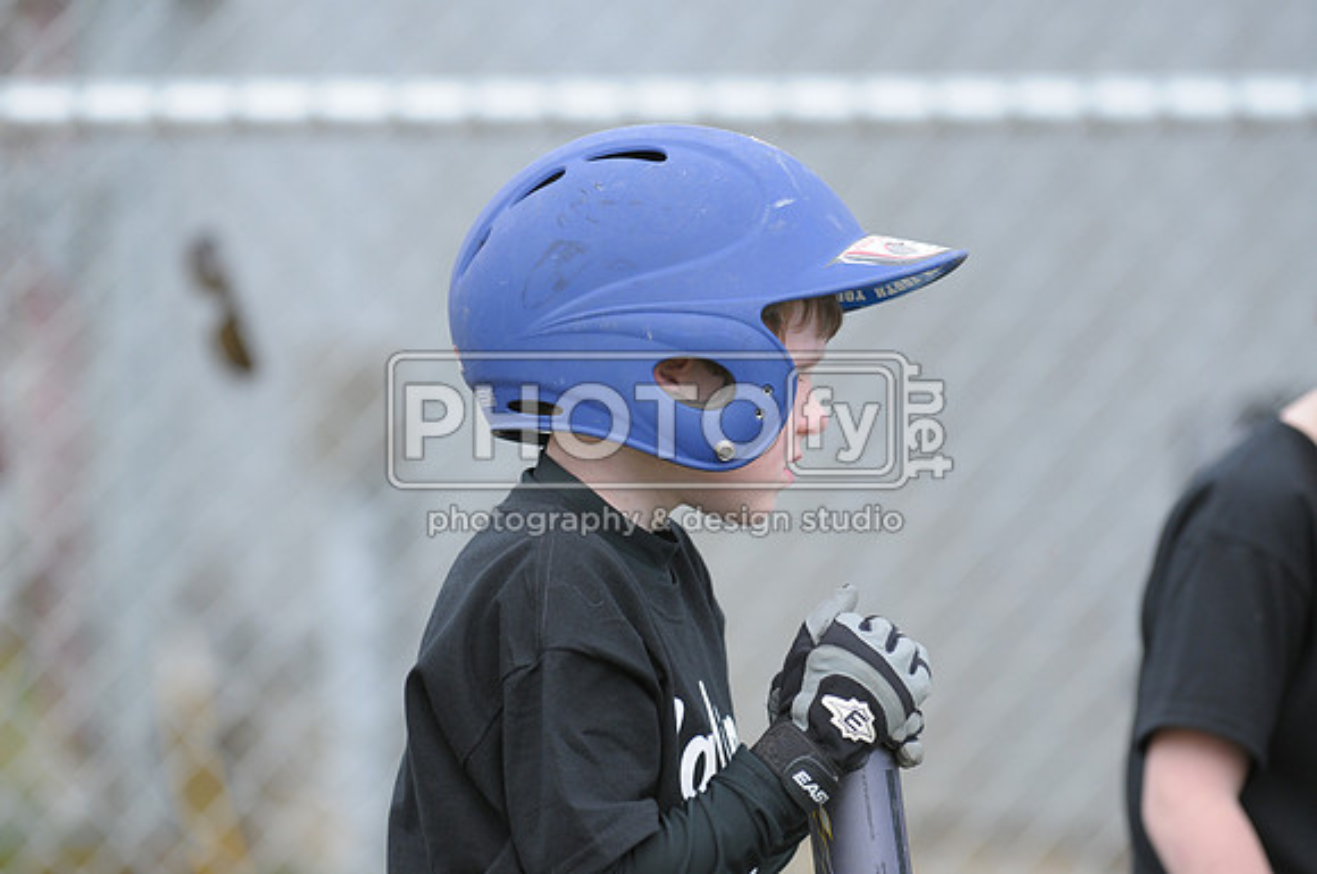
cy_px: 437
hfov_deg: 5.5
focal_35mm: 375
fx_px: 13700
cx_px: 658
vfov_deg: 3.7
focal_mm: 250
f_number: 4
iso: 400
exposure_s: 1/800
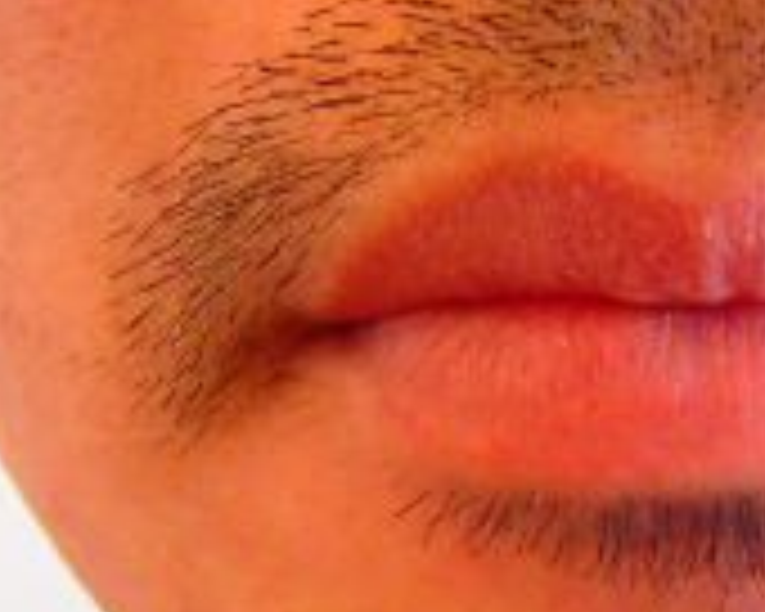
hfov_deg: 21.9
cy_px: 662
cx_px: 706
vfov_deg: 17.5
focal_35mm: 85
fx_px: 1924
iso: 800
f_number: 4.7
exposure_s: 1/80
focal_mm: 6.64
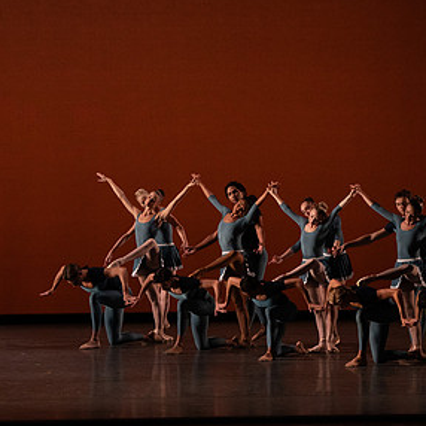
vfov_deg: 6.2
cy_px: 185
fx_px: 3940
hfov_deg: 6.2
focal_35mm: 283
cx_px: 216
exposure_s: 1/400
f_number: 9
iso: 5000
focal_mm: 164
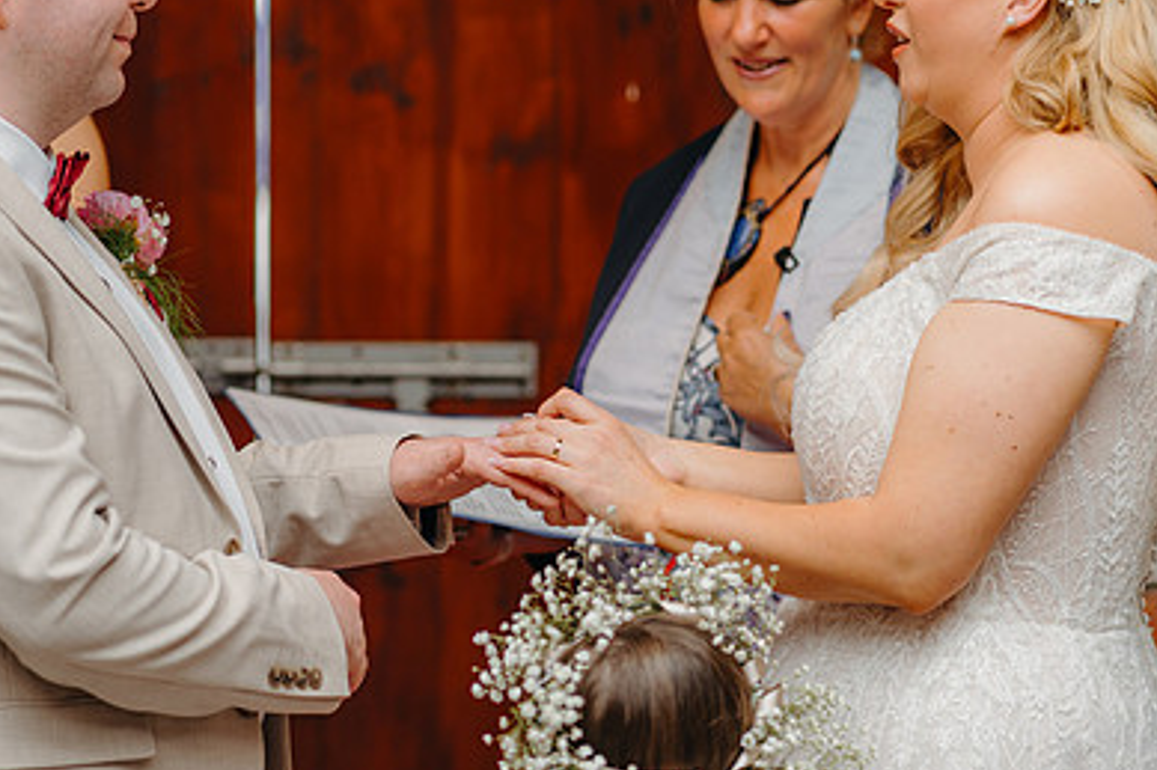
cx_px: 529
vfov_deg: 10.1
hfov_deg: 15.2
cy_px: 282
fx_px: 4337
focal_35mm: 135
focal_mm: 85
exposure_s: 1/250
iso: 100
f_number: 2.2
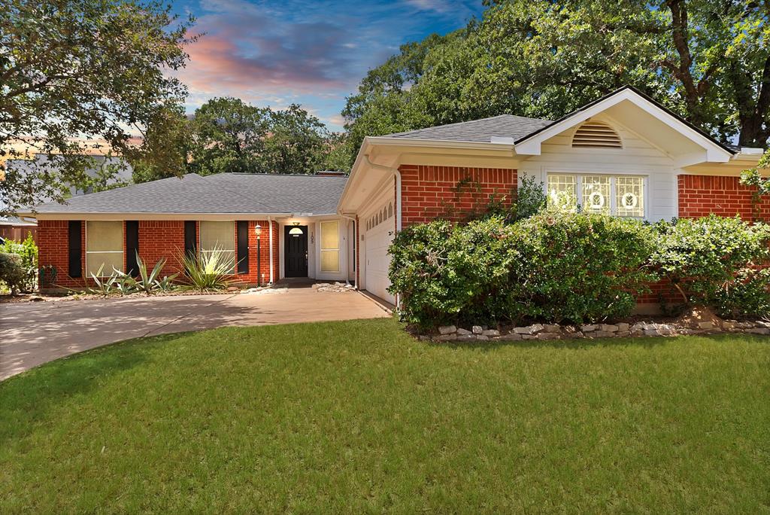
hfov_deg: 90.0
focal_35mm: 18
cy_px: 258
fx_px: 385
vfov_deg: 67.5
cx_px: 385
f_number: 10
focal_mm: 18
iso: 640
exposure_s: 1/100
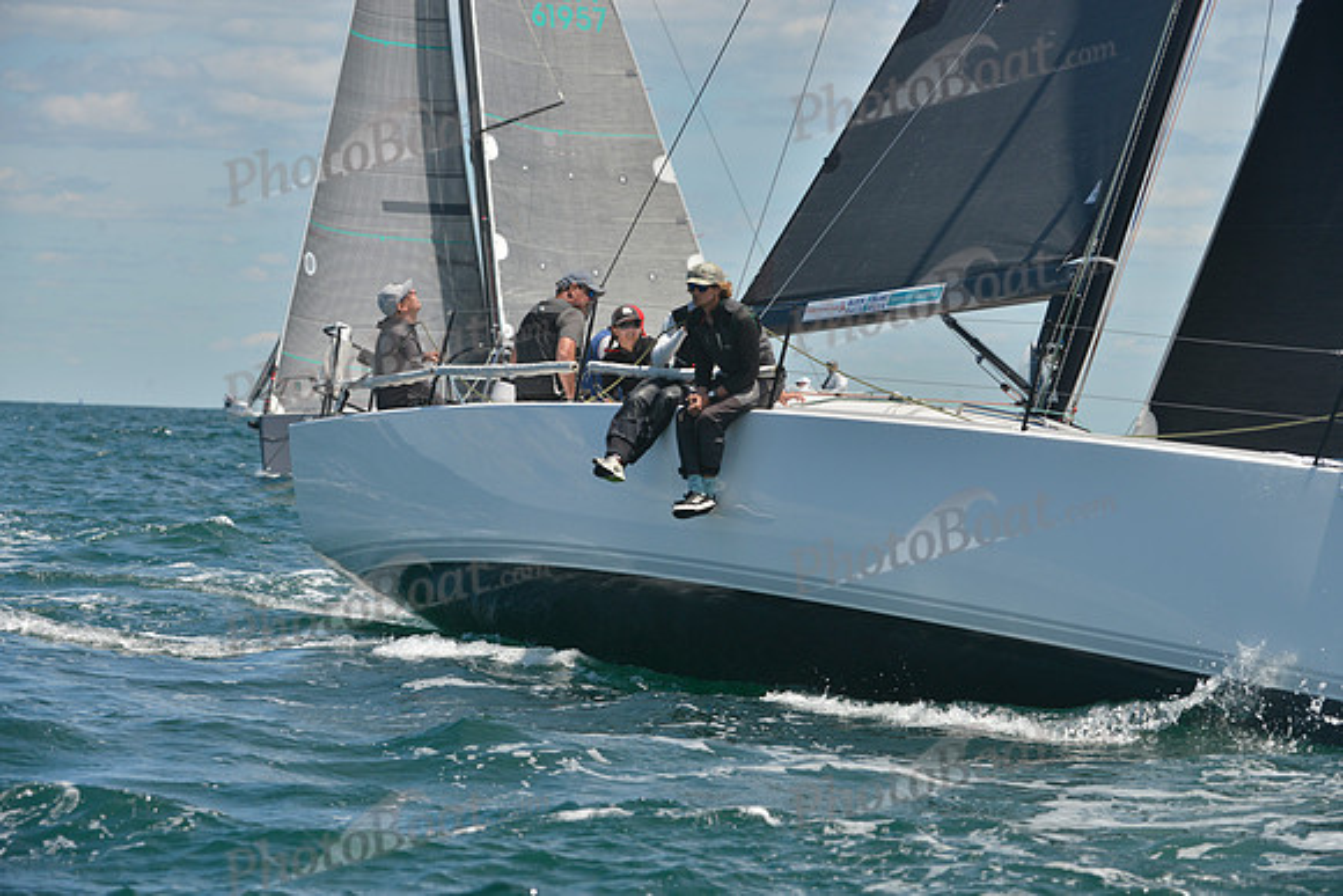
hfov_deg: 10.3
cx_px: 672
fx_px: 7463
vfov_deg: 6.9
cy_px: 448
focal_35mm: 200
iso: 280
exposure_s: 1/800
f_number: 9
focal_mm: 200
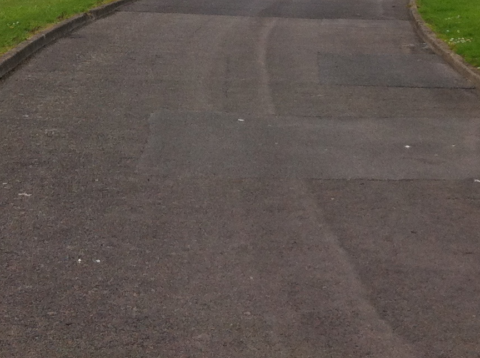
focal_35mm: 105
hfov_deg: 18.7
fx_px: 1454
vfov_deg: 13.4
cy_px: -157
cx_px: 323
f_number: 2.8
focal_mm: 3.85
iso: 80
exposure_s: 1/495
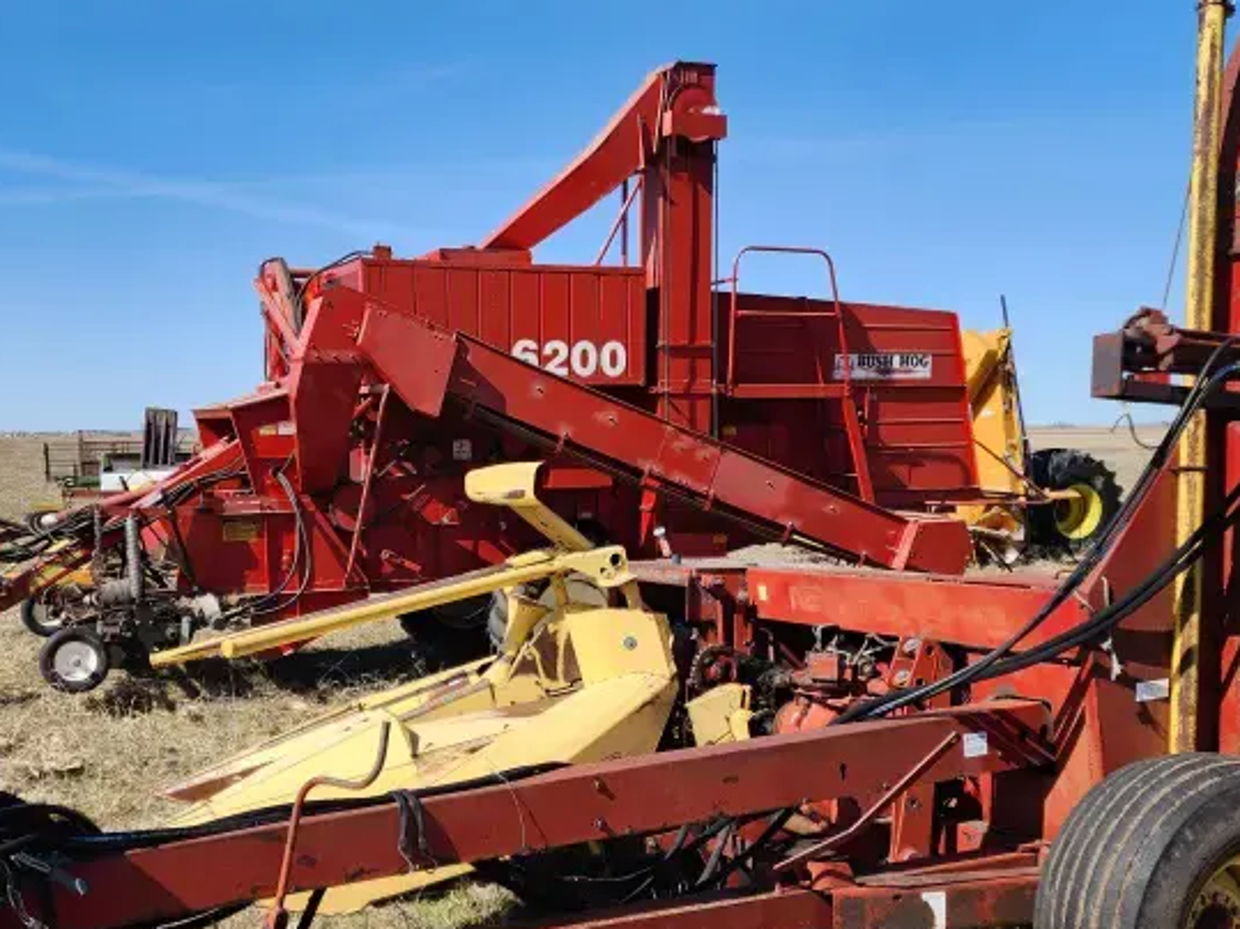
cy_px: 586
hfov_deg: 45.6
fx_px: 1468
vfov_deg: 34.9
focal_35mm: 41
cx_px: 518
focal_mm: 6.4
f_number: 1.8
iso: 12
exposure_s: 1/1013
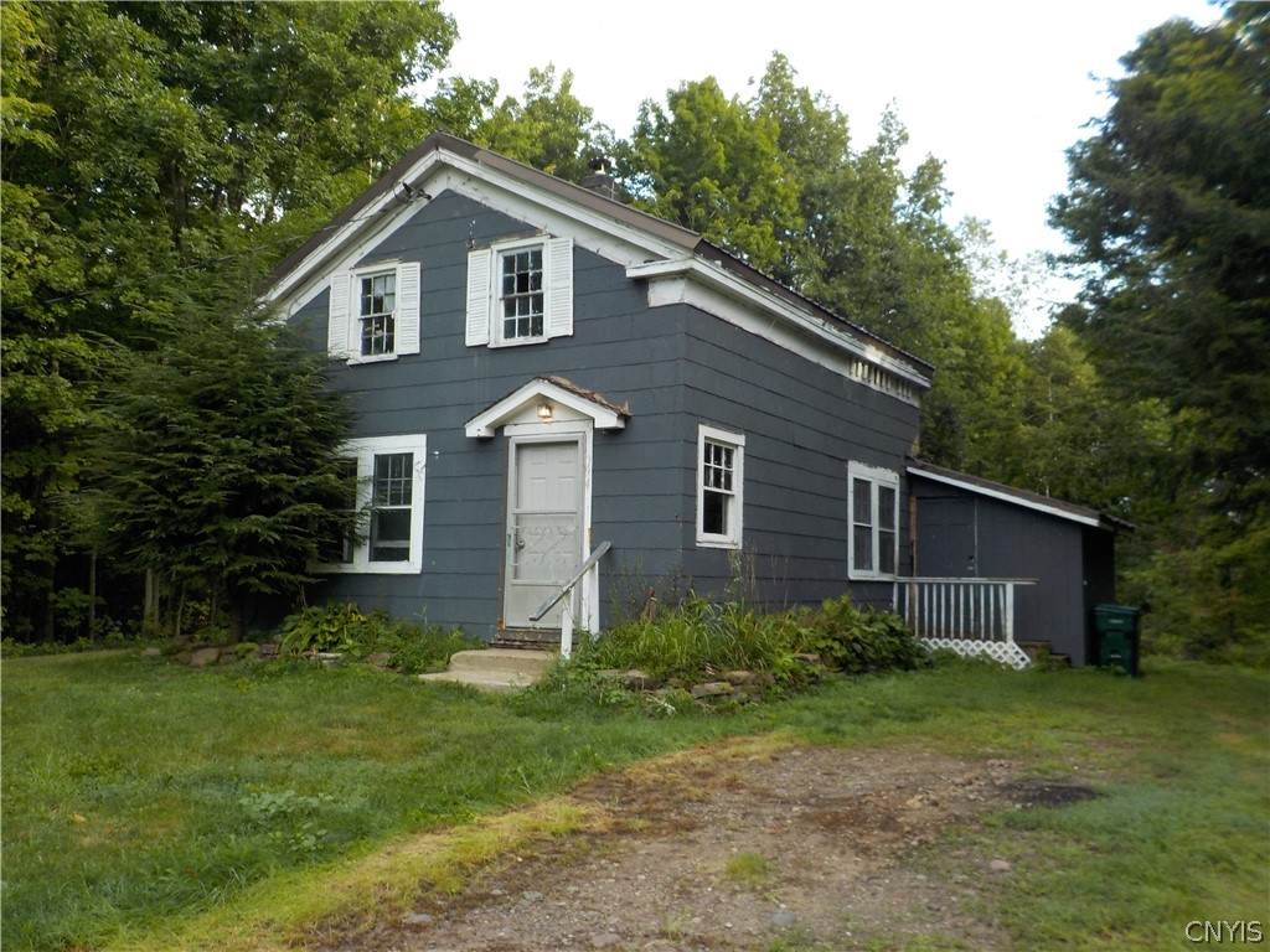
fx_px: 1101
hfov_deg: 60.0
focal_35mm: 30
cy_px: 476
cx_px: 635
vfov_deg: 46.8
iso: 125
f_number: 3.3
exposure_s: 1/200
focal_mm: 4.1
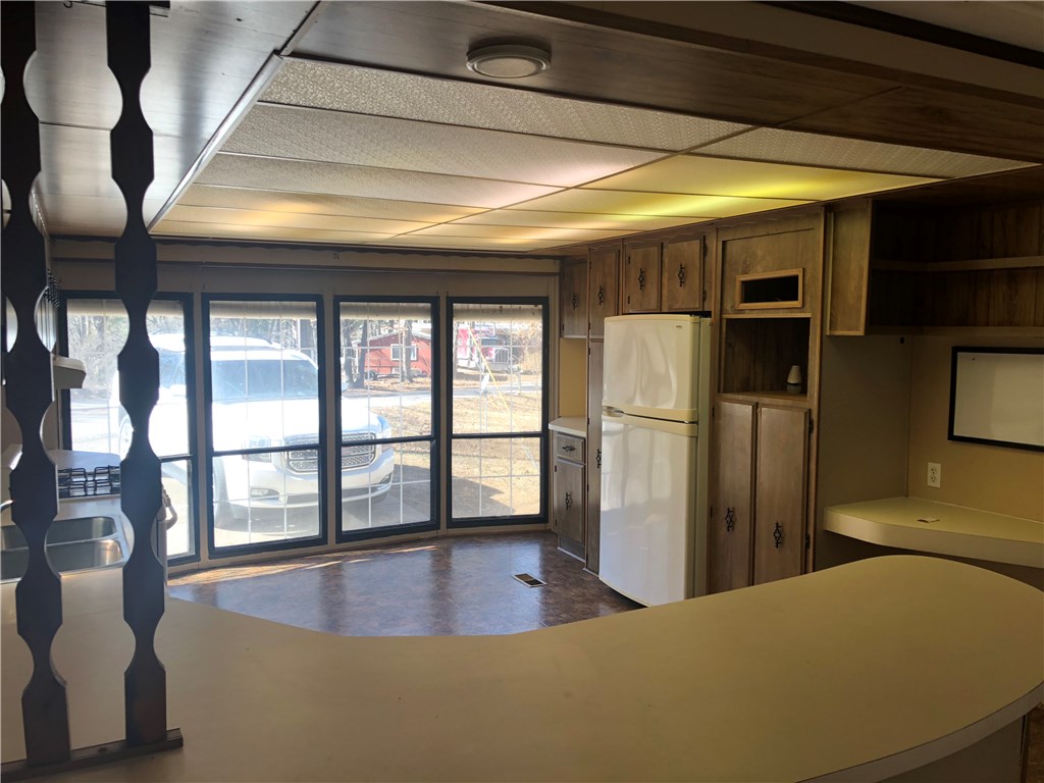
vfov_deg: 49.7
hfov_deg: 63.4
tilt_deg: -3.5
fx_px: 844
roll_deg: +0.0
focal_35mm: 28
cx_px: 522
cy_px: 392
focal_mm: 4
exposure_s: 1/120
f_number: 1.8
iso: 64
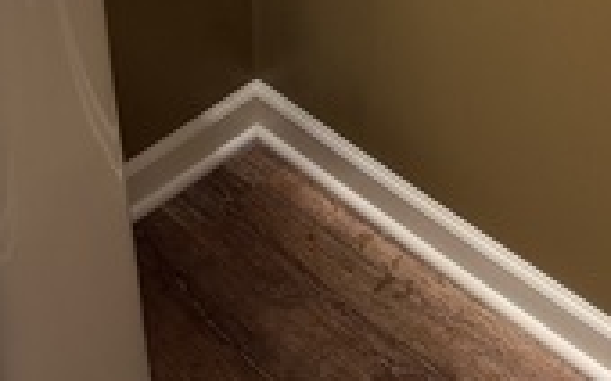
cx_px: 381
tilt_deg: -16.8
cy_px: -367
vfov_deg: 14.9
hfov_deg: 28.5
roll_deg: +0.7
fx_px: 1198
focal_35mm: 72
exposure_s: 1/60
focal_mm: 6.76
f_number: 1.78
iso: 200
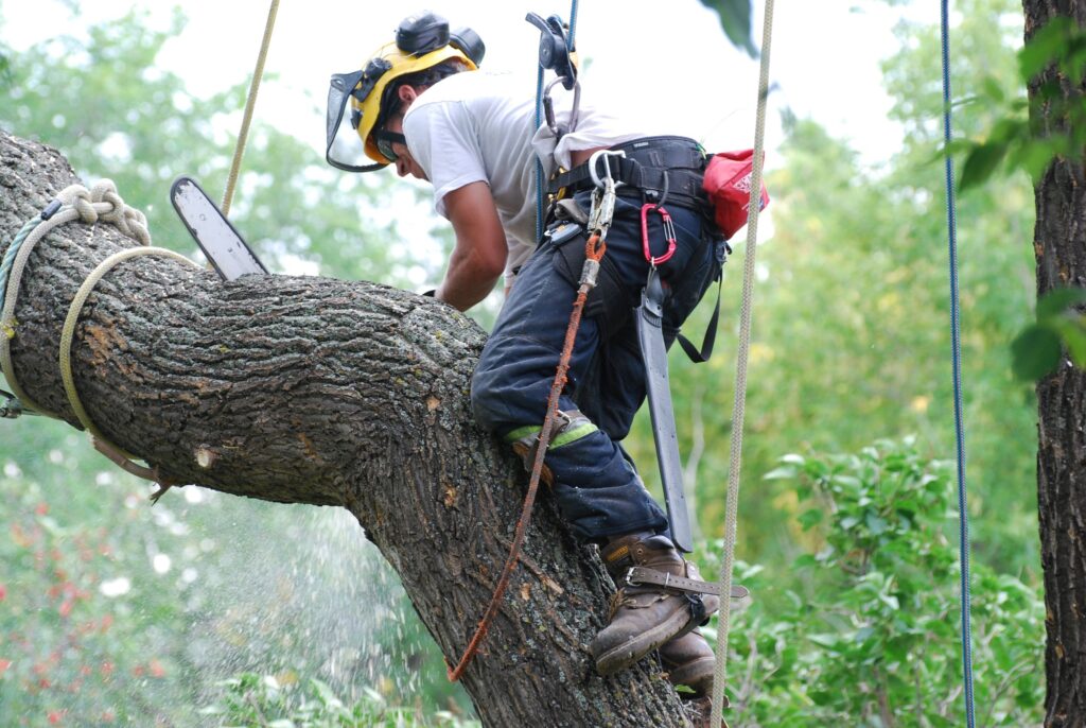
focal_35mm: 218
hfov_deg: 9.4
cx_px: 543
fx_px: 6571
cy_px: 364
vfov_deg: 6.3
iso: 400
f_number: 5
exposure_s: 1/200
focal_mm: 145
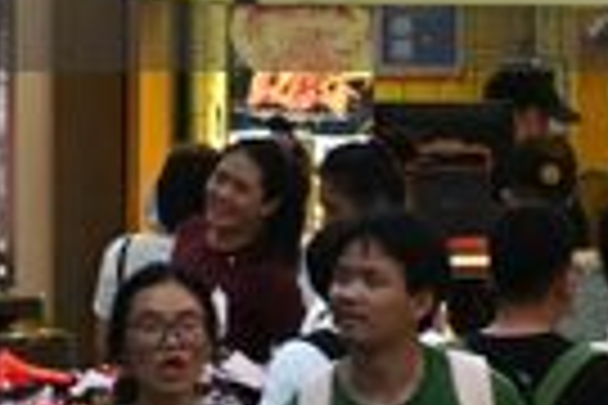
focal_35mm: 753
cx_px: -1612
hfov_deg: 2.7
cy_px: -407
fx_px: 12716
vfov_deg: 1.8
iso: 1250
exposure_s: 1/250
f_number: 5.6
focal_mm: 99
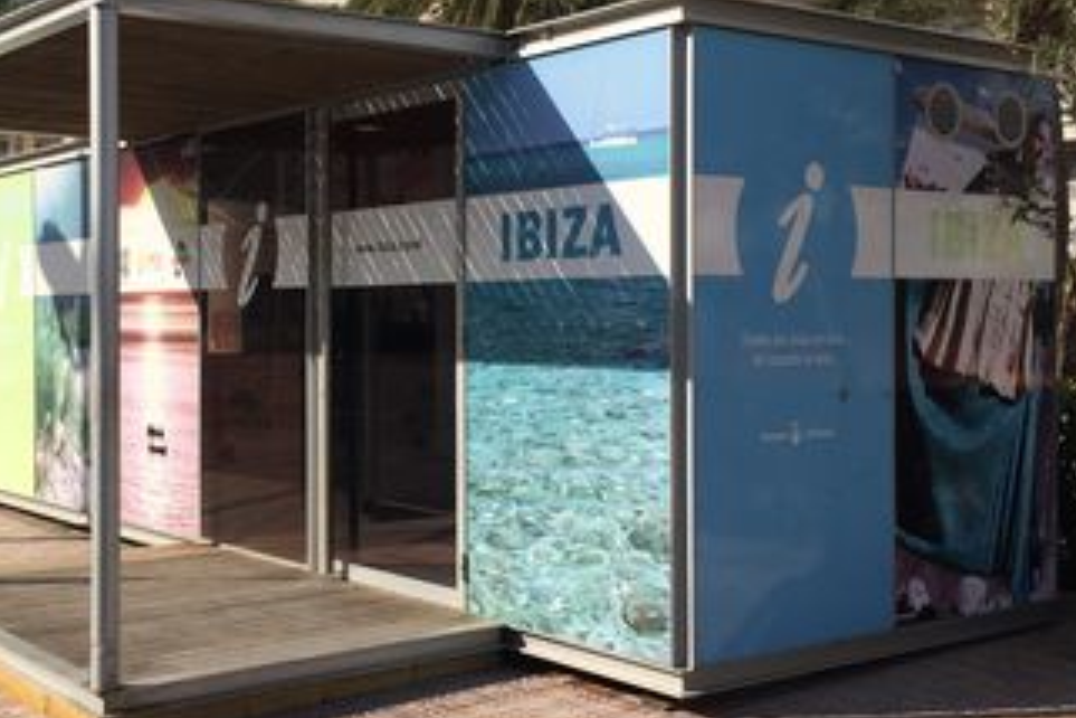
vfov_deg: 28.6
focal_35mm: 47
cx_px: 349
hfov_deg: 41.3
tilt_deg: +0.0
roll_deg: +0.6
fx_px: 1405
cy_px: 334
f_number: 2.2
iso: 32
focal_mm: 4.15
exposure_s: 1/2639
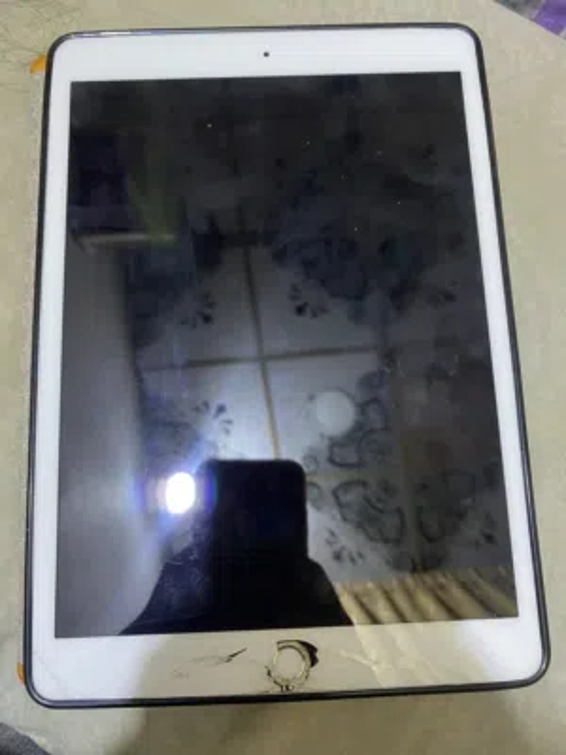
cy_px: 378
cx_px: 283
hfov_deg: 53.1
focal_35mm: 26
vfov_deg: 67.3
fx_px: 567
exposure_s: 1/50
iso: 250
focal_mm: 4.25
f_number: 1.8
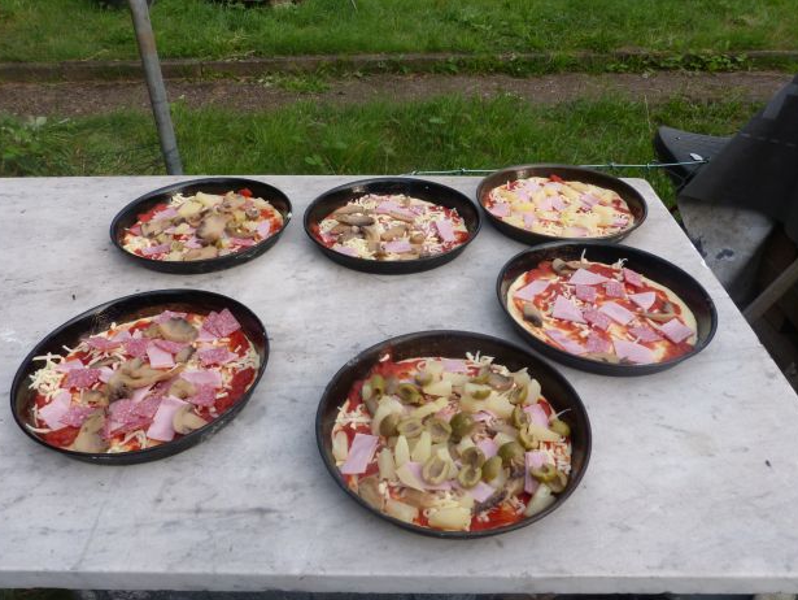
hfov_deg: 67.3
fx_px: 600
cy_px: 310
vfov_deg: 53.1
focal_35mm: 26
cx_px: 400
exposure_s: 1/250
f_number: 4
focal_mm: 4.5
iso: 200
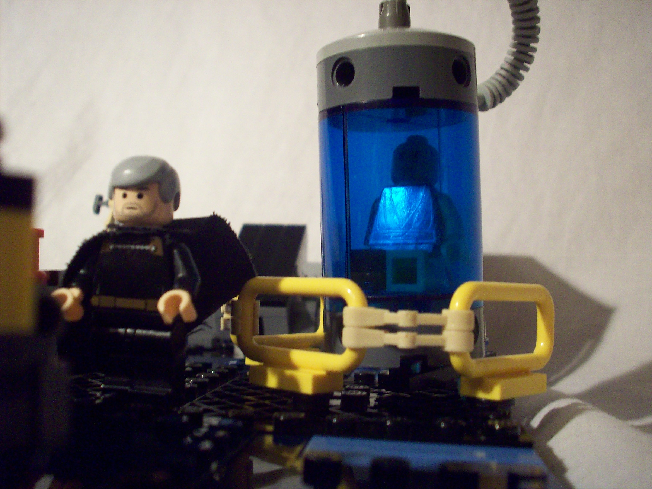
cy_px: 244
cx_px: 326
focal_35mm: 37
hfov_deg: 50.1
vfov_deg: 38.7
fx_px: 697
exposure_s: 1/8
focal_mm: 6.2
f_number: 2.8
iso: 200
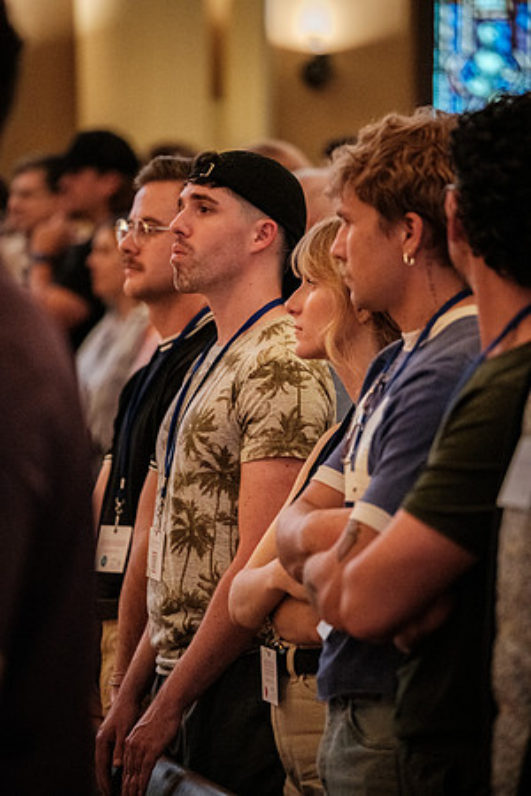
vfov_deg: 9.8
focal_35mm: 210
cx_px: 266
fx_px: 4646
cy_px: 398
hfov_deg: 6.5
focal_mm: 140
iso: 6400
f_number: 2.8
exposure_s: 1/60
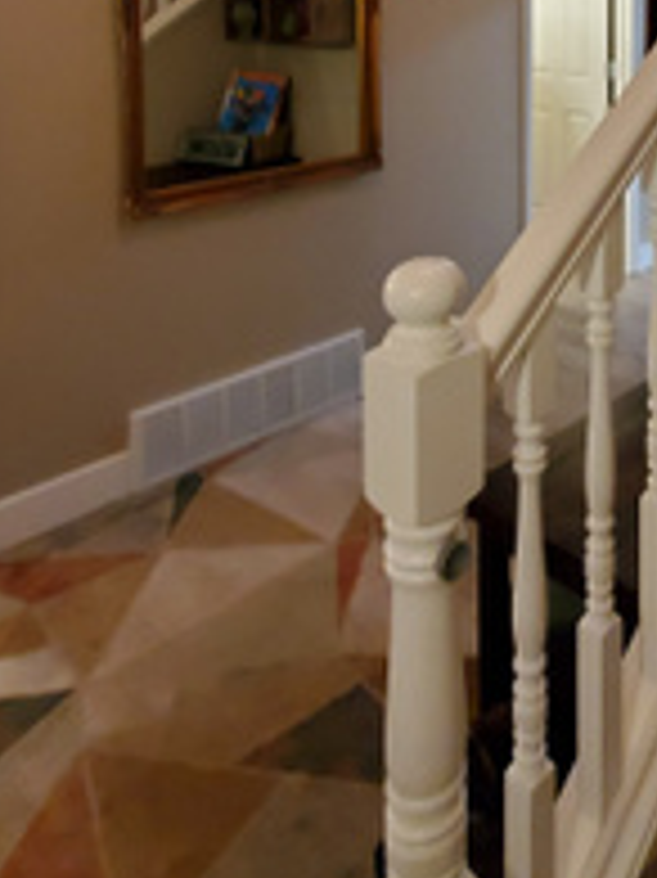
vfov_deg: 48.8
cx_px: 657
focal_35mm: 32
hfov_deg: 39.0
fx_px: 811
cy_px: 41
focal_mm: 1.8
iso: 500
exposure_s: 1/29
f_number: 2.2
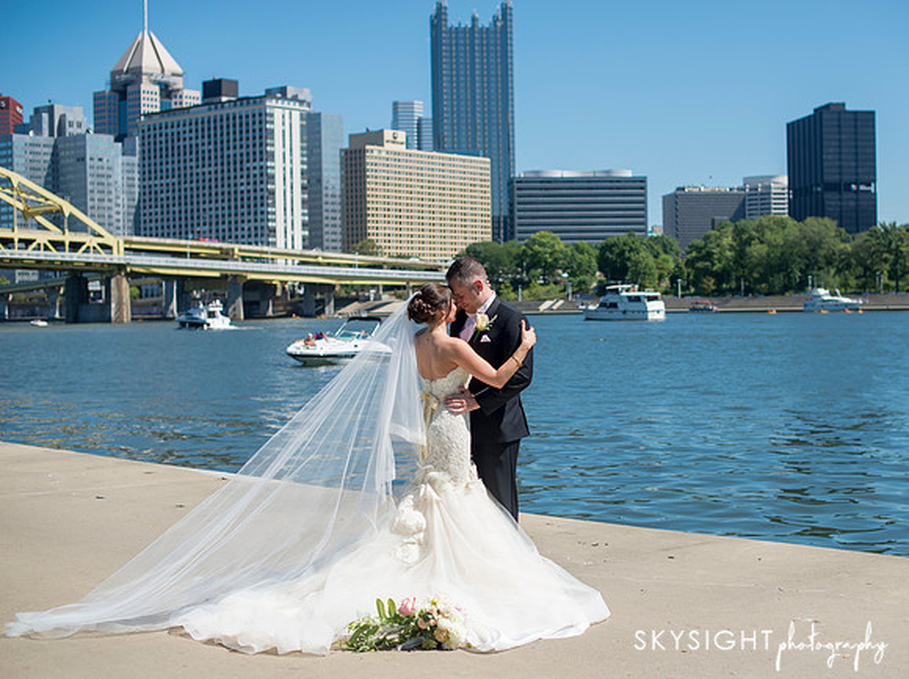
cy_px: 350
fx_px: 1463
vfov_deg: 26.1
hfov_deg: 34.5
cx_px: 526
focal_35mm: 56
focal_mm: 50
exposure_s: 1/4000
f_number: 2.8
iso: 200
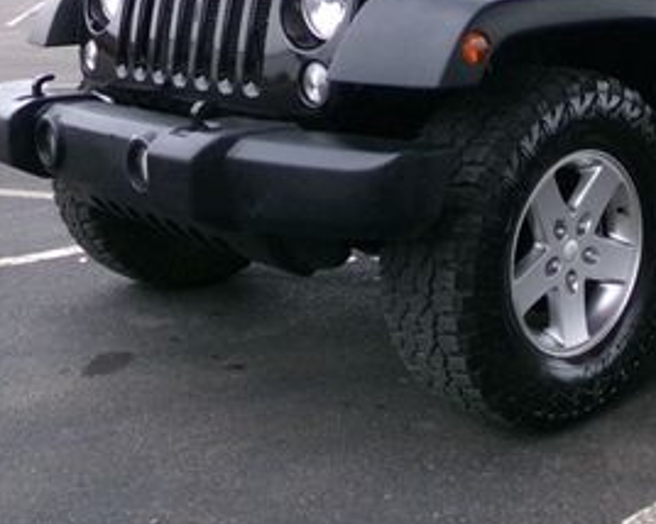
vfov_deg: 26.7
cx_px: 521
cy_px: 120
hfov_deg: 32.7
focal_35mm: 56
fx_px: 1086
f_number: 11.07
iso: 587
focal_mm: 4.3
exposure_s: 1/60
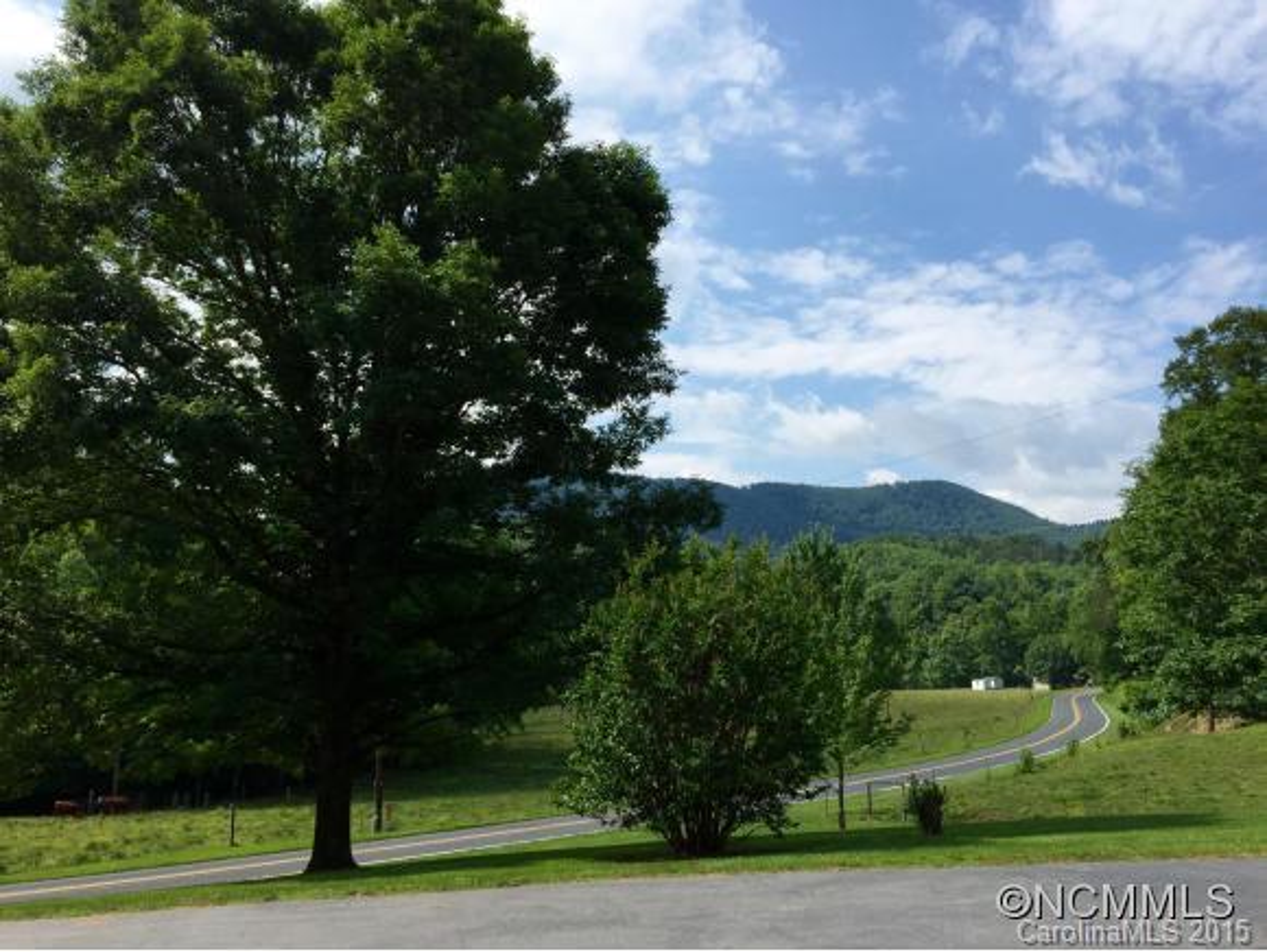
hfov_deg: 61.6
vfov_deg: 48.3
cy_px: 476
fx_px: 1062
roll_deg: -0.5
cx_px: 634
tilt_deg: +13.4
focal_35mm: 29
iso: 32
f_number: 2.2
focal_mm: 4.15
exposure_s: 1/2639
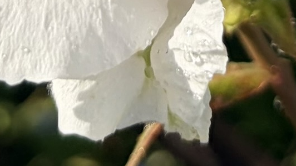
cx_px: 27
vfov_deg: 10.0
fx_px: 855
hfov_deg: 19.3
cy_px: -203
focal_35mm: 109
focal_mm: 5.96
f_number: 1.6
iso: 50
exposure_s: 1/2747
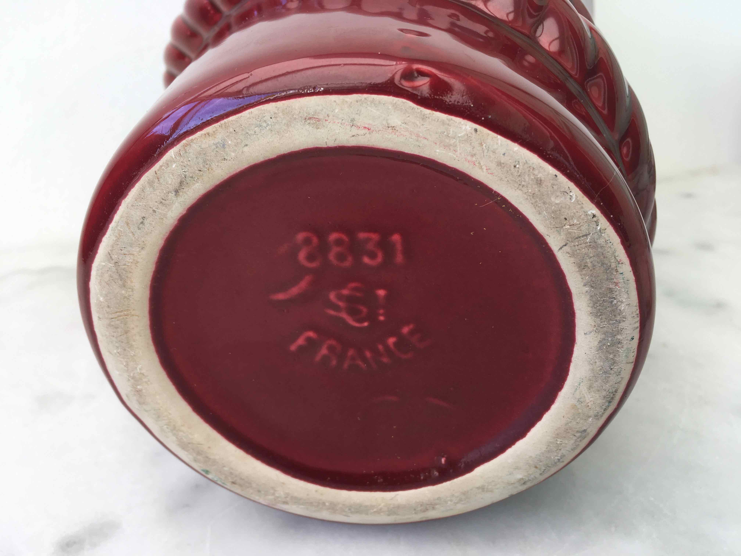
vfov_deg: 48.2
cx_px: 370
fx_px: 621
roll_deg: +1.5
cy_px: 278
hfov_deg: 61.7
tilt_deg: -24.3
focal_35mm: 29
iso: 25
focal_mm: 4.15
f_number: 2.2
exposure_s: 1/100
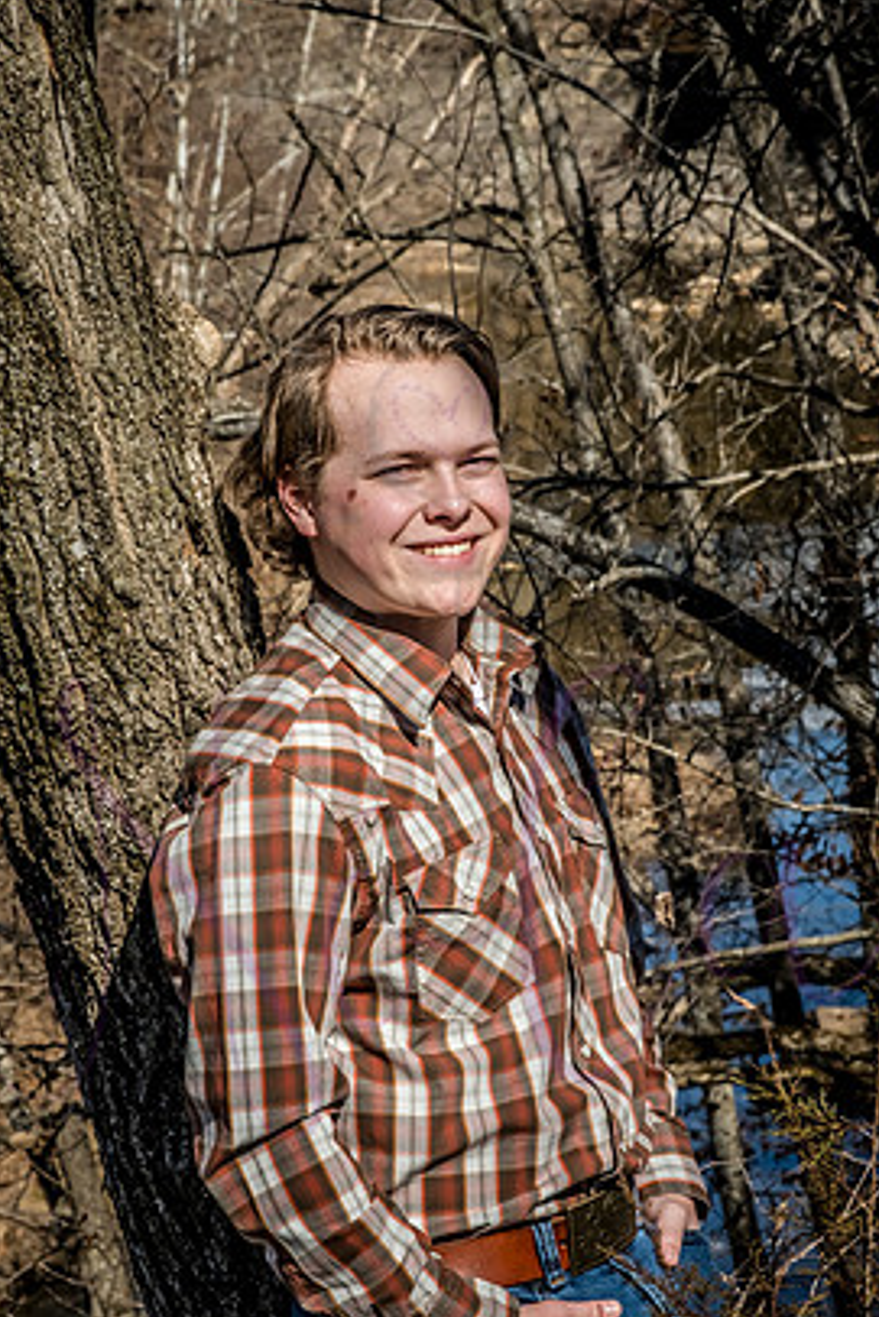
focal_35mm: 133
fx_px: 4867
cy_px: 714
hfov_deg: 10.3
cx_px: 454
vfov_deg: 15.4
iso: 800
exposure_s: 1/320
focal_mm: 120
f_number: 22
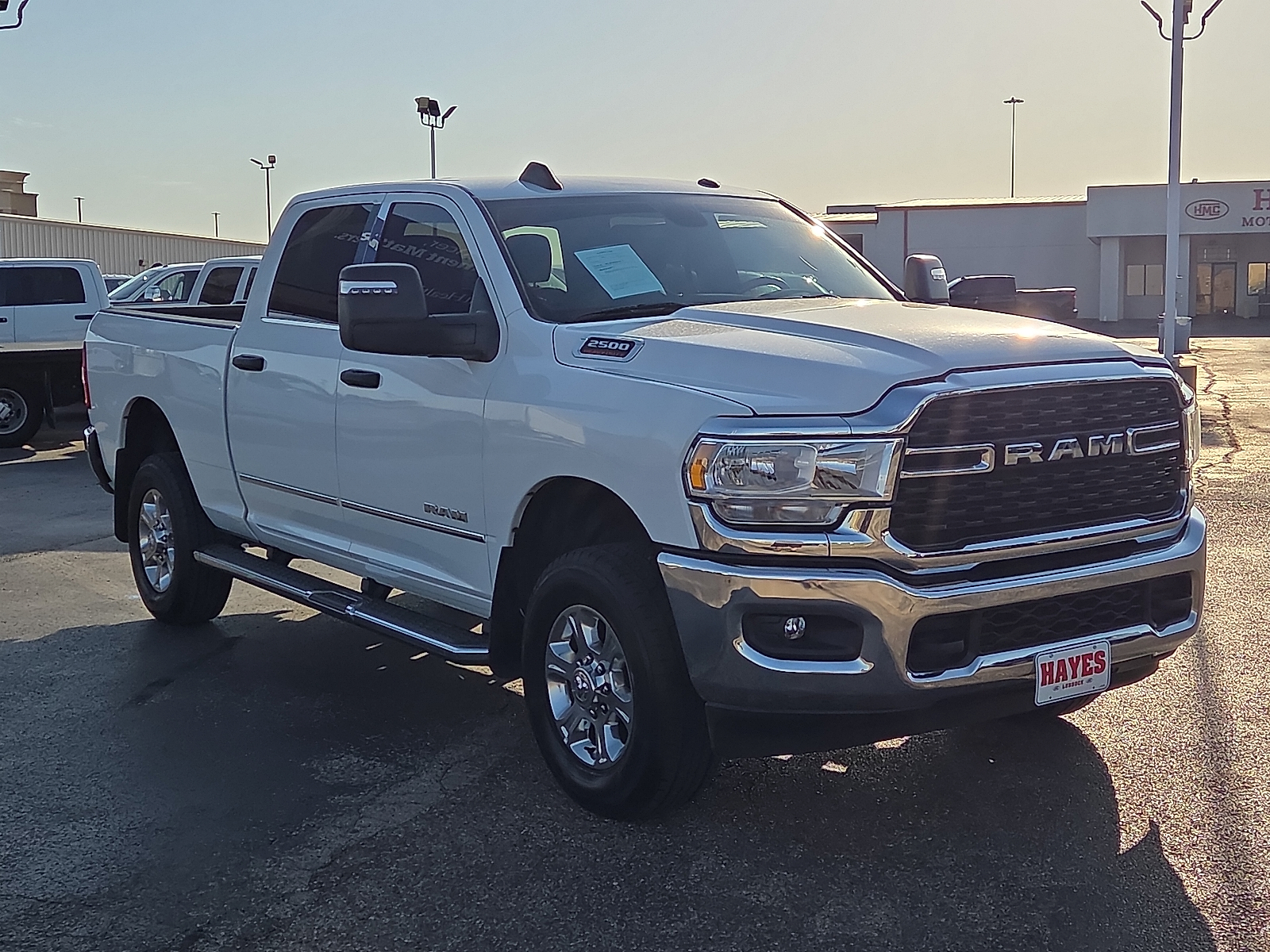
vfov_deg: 30.9
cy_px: 476
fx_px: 1724
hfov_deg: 40.4
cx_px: 635
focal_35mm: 47
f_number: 1.8
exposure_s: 1/5000
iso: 25
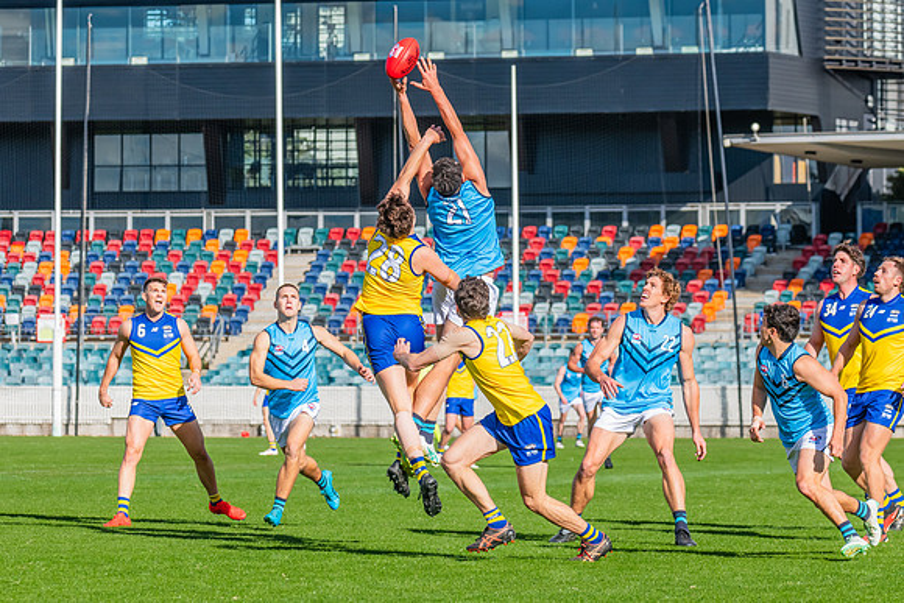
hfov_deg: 9.5
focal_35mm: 217
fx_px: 5455
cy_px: 288
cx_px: 401
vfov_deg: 6.3
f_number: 10
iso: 800
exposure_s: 1/1600
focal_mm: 195
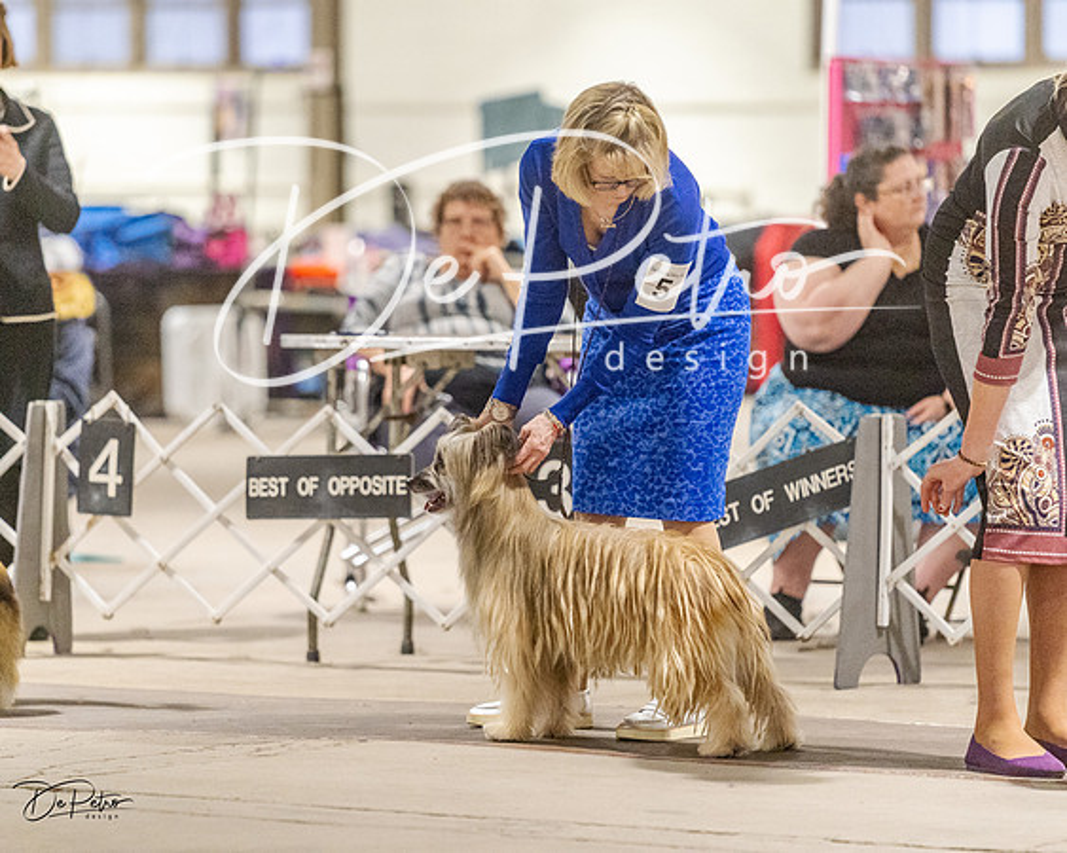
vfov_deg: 6.9
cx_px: 463
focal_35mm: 225
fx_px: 7110
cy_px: 426
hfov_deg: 8.6
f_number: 3.2
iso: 6400
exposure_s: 1/400
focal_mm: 200
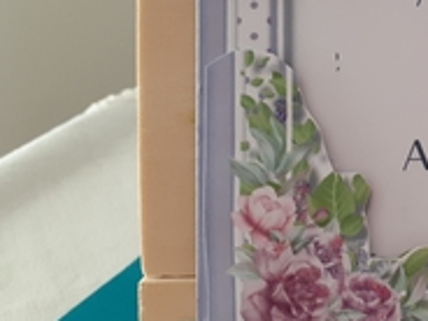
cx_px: 516
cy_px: 64
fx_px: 816
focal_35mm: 66
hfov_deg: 26.1
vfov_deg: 22.0
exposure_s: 1/50
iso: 125
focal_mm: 3.6
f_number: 1.9
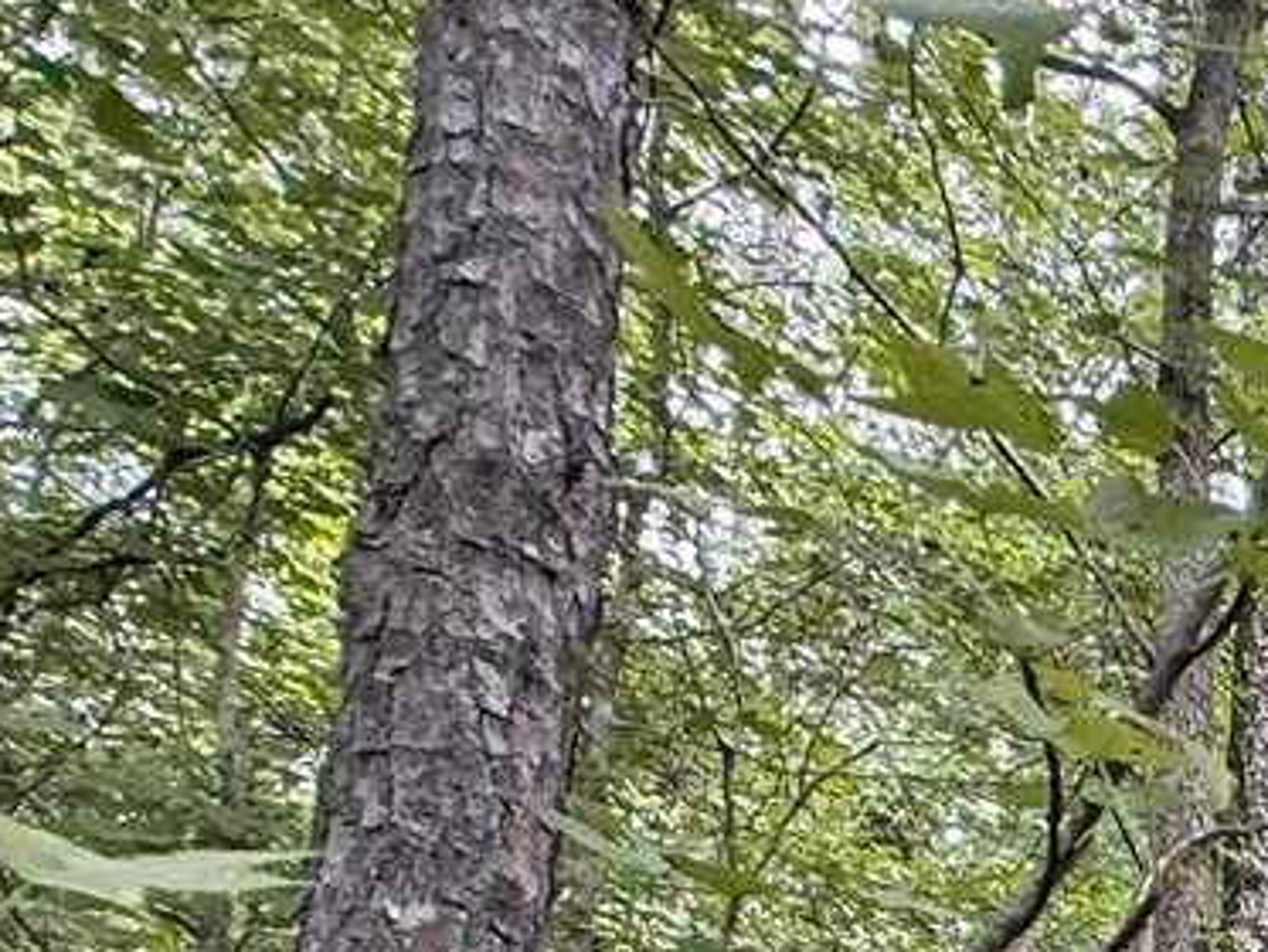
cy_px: 1703
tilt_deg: +6.1
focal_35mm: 60
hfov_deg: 20.4
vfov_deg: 18.9
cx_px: 2380
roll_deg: +1.9
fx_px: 2199
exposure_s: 1/99
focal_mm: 2.22
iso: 160
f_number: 2.2
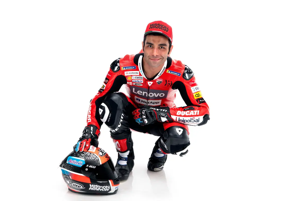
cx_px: 150
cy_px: 100
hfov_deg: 28.8
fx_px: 585
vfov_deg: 19.5
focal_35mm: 70
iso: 31
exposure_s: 1/160
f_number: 13
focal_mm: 70
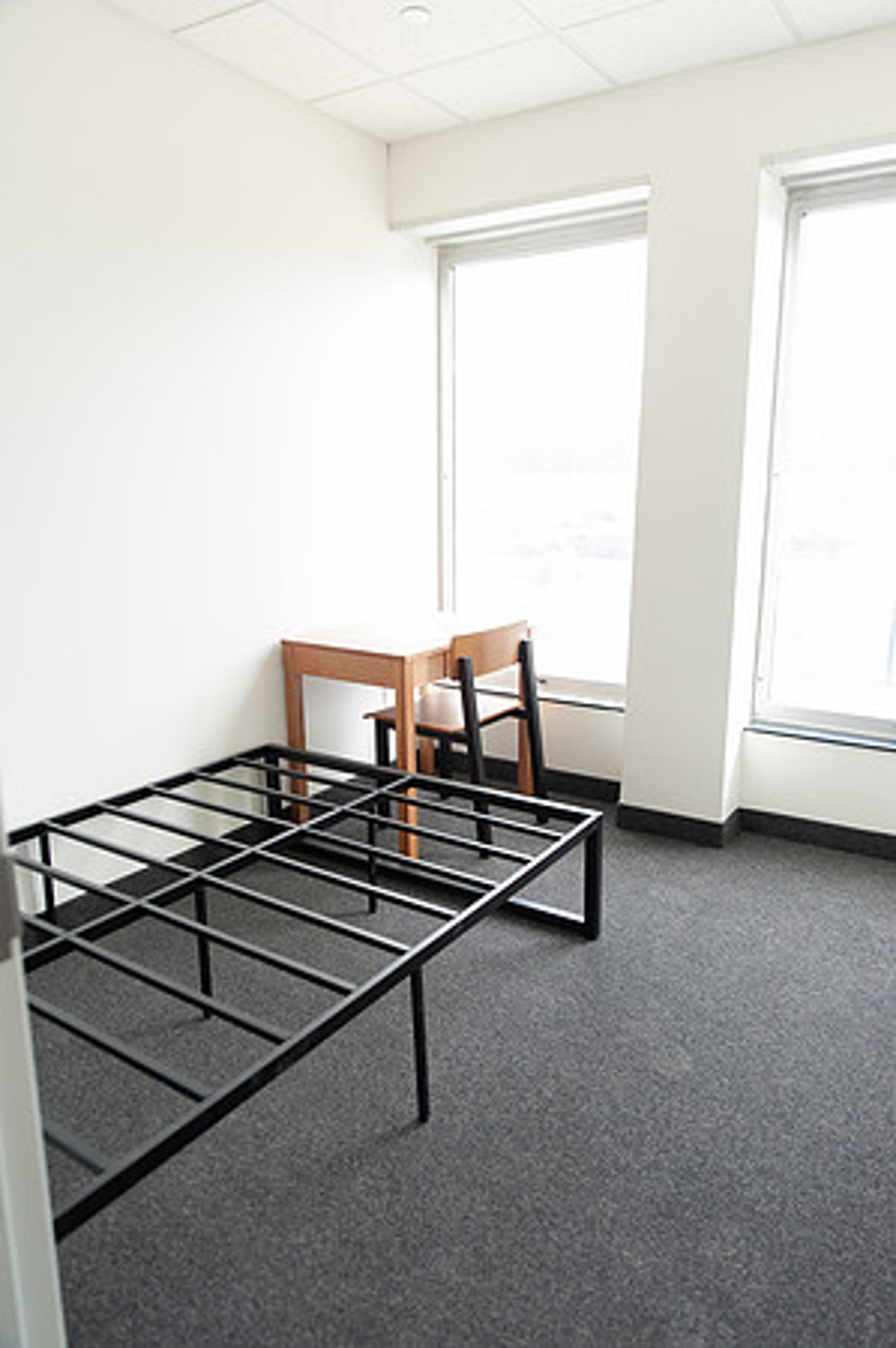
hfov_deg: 53.0
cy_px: 674
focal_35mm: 24
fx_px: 898
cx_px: 448
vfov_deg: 73.8
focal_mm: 24
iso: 640
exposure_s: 1/125
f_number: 2.8
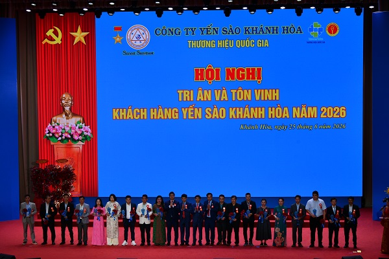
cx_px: 194
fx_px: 778
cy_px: 130
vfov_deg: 18.9
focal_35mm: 72
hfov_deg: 28.1
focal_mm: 48
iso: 400
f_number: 11
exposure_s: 1/80
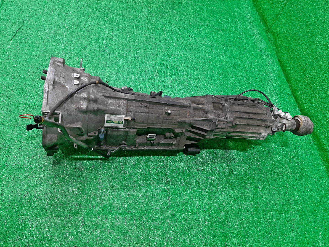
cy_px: 124
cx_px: 164
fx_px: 247
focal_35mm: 26
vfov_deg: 53.1
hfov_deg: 67.3
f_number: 1.7
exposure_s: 1/50
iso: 114
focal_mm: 3.93
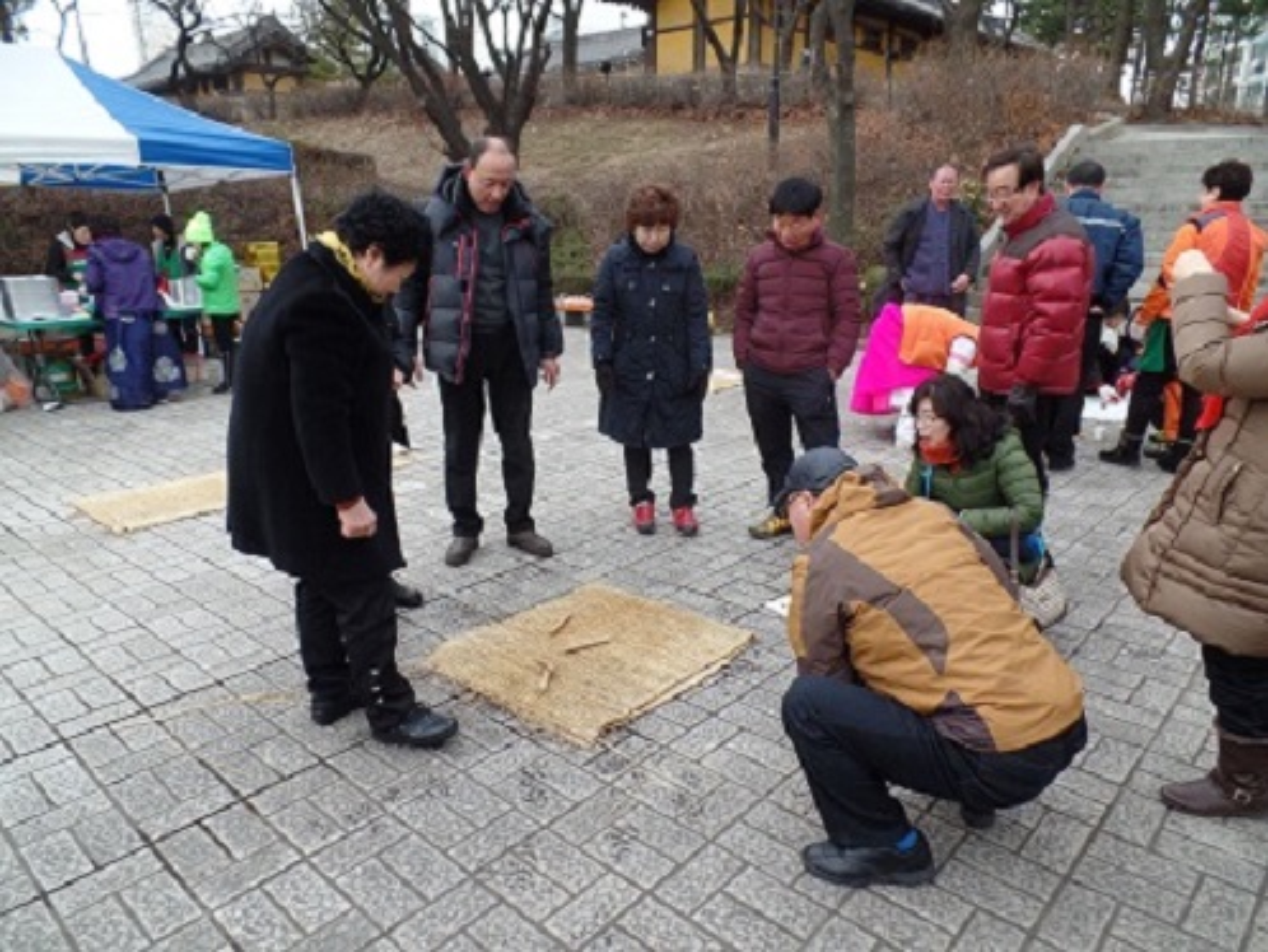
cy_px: 476
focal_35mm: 23
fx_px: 843
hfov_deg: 73.9
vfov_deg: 58.9
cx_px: 634
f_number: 3.5
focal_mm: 4.1
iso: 80
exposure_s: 1/180
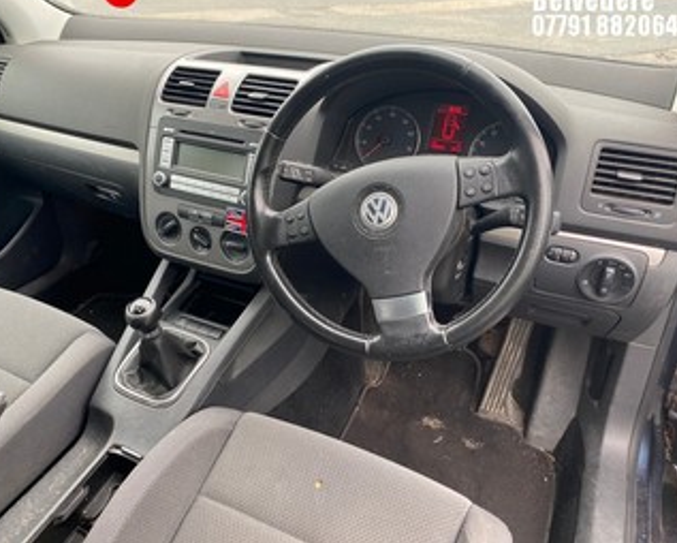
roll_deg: +0.4
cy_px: 265
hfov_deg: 62.1
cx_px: 312
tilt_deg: -32.1
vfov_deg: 51.6
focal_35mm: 28
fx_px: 561
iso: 80
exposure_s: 1/122
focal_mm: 4.25
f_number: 1.8
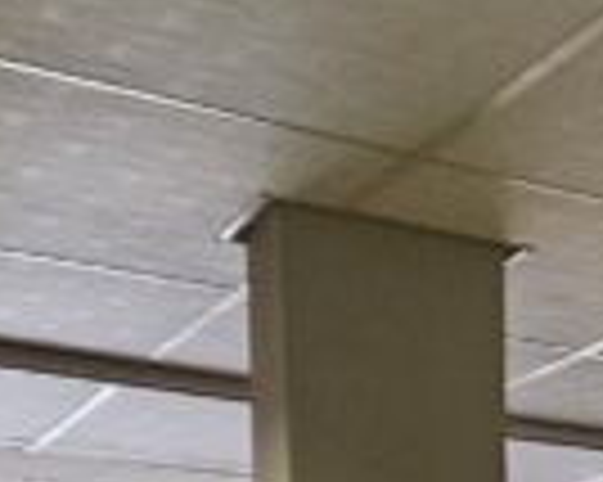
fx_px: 1730
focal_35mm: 97
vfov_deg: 14.0
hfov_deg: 11.1
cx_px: 1858
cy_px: 883
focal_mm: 2.2
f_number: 2.2
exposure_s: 1/50
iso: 200
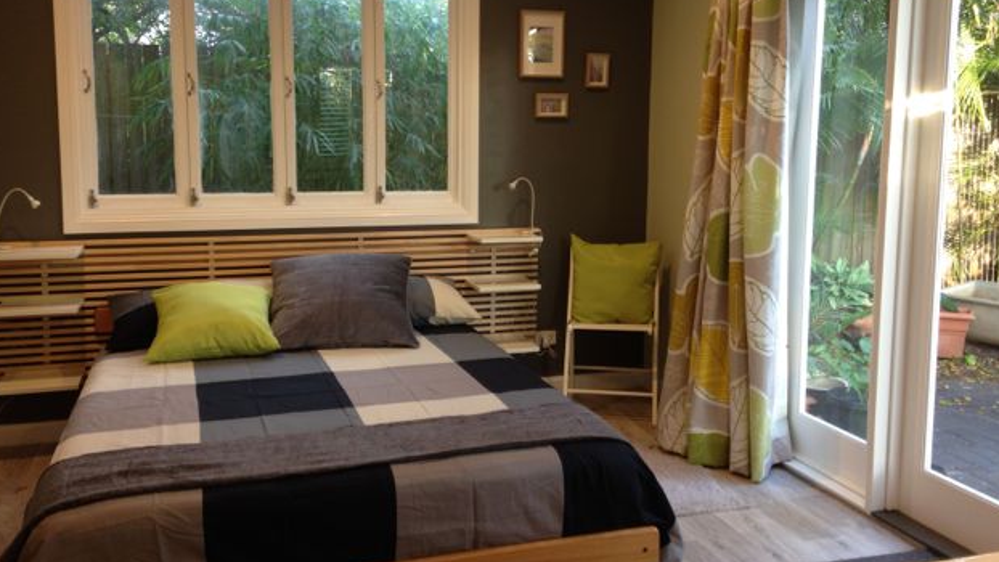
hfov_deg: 54.0
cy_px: 234
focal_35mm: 37
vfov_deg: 31.9
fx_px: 980
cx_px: 503
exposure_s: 1/20
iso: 50
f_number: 2.4
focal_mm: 4.12
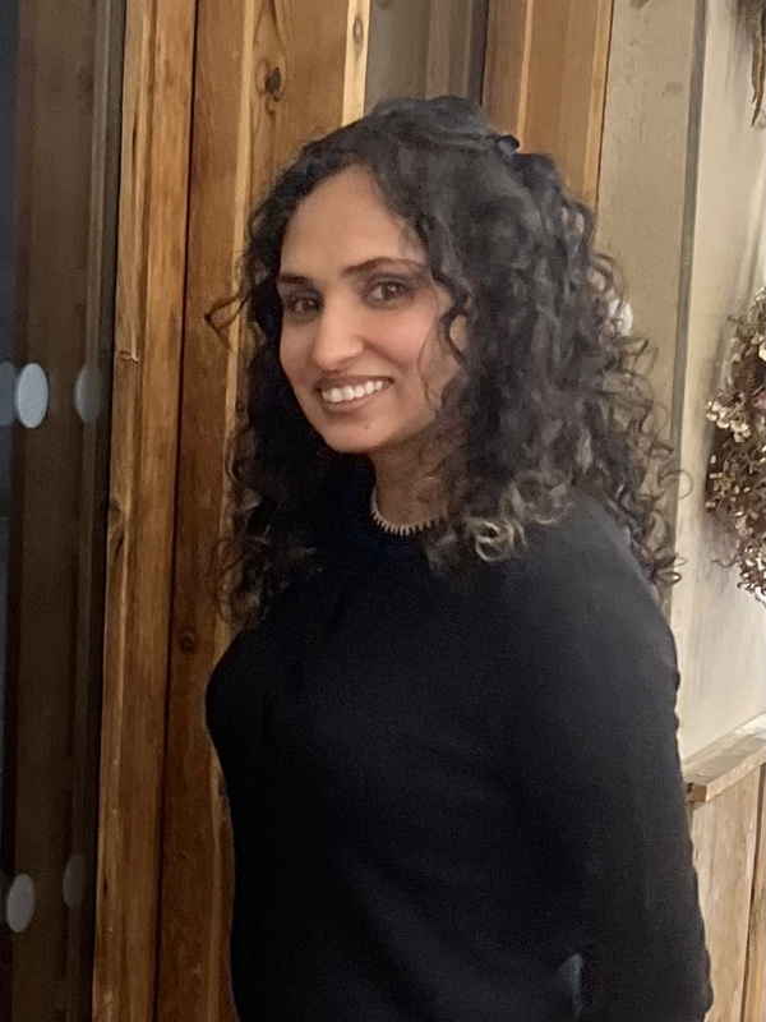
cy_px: 511
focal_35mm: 26
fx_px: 767
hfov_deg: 53.1
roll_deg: -1.5
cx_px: 383
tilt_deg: -14.8
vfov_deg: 67.3
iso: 640
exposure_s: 1/25
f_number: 1.5
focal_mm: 5.7
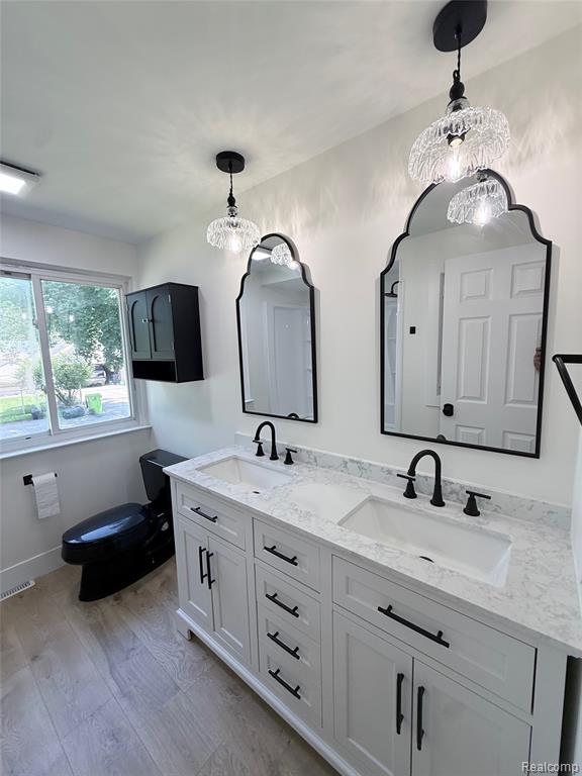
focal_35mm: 14
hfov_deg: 85.7
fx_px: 314
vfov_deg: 102.1
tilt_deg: -7.4
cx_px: 291
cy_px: 388
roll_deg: +0.6
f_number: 2.2
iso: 100
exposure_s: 1/120
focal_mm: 2.22
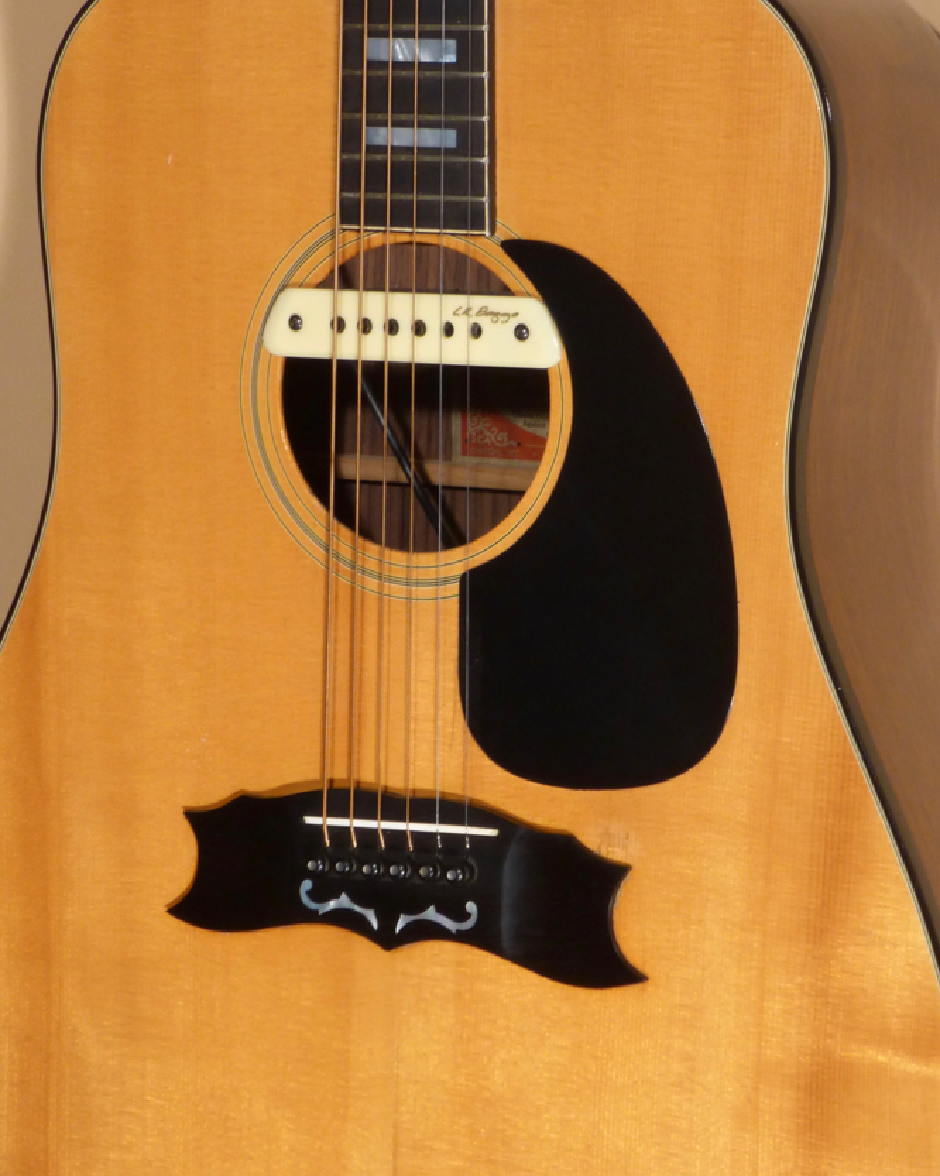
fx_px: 3861
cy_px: 665
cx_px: 510
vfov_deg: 17.3
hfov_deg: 13.9
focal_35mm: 111
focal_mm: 14.2
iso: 160
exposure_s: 1/60
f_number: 5.1
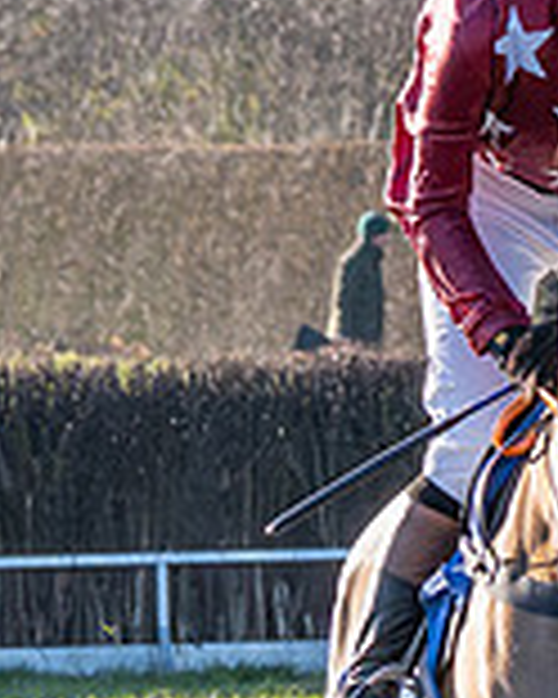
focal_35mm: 778
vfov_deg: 2.5
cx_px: 441
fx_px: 16060
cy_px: 833
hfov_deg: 2.0
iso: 400
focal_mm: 80
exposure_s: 1/1600
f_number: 5
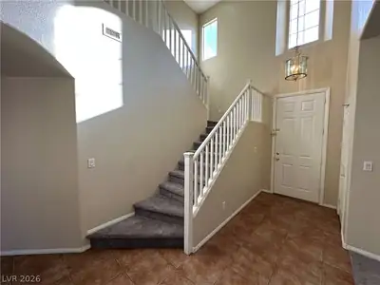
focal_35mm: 14
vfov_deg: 85.7
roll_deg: -0.1
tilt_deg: -2.3
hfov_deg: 102.1
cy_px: 142
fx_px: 154
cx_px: 190
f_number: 2.2
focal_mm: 2.22
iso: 64
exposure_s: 1/120
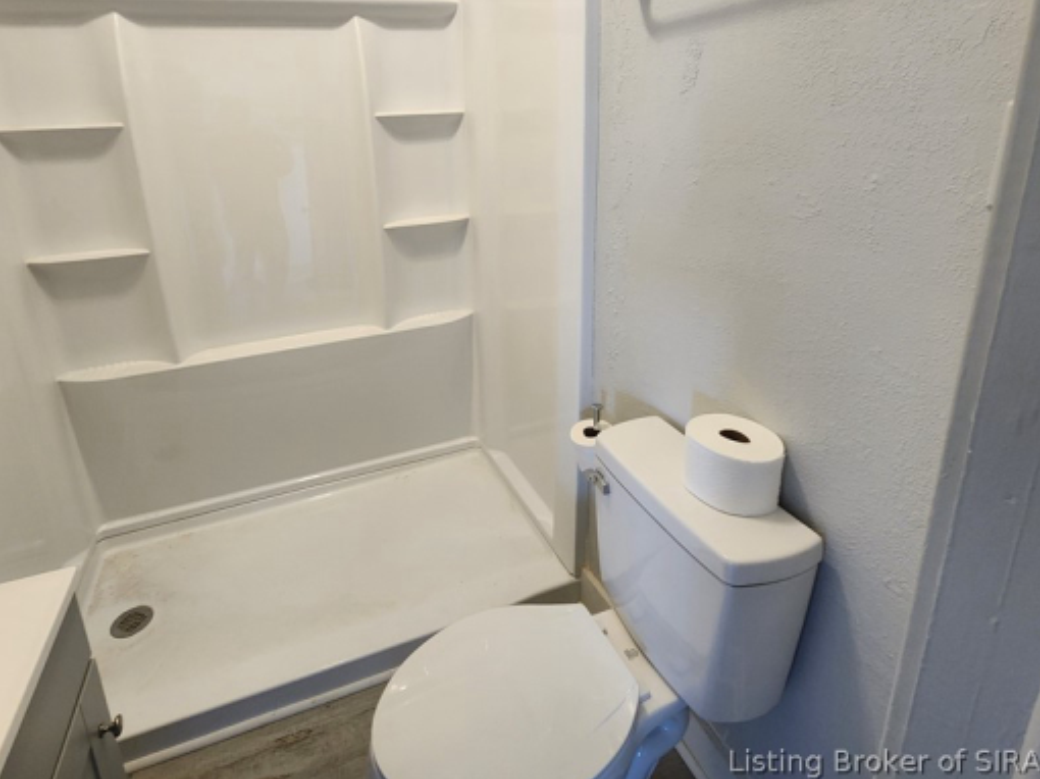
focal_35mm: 17
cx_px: 466
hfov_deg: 90.7
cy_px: 273
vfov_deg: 72.9
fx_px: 511
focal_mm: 2.2
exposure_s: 1/40
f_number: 2.2
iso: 400
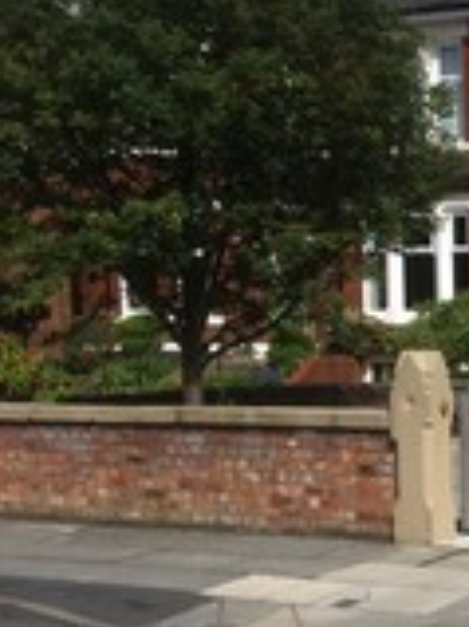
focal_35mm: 73
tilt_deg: -6.6
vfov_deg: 26.2
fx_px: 1321
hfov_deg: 18.1
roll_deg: -0.1
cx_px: 690
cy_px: 509
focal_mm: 4.15
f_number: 2.2
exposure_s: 1/1479
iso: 25
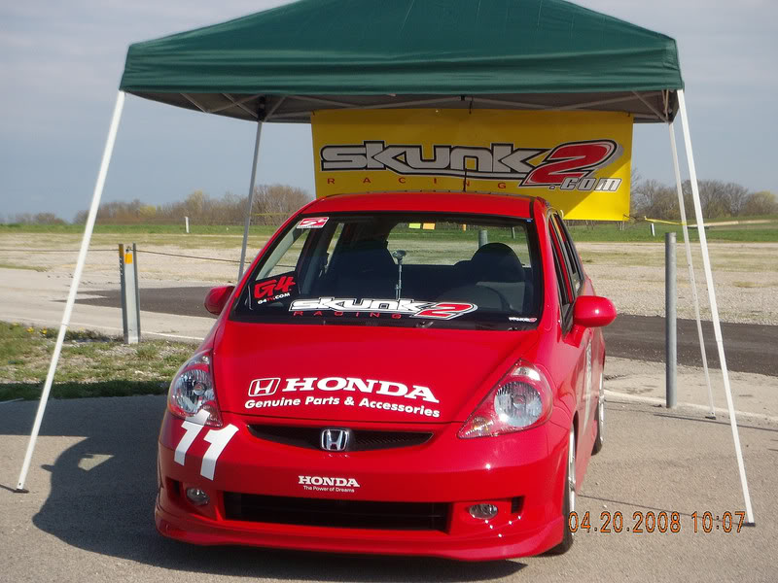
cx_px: 389
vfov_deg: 22.3
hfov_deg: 29.4
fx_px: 1483
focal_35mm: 66
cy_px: 292
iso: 64
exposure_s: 1/400
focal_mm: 11
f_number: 6.2
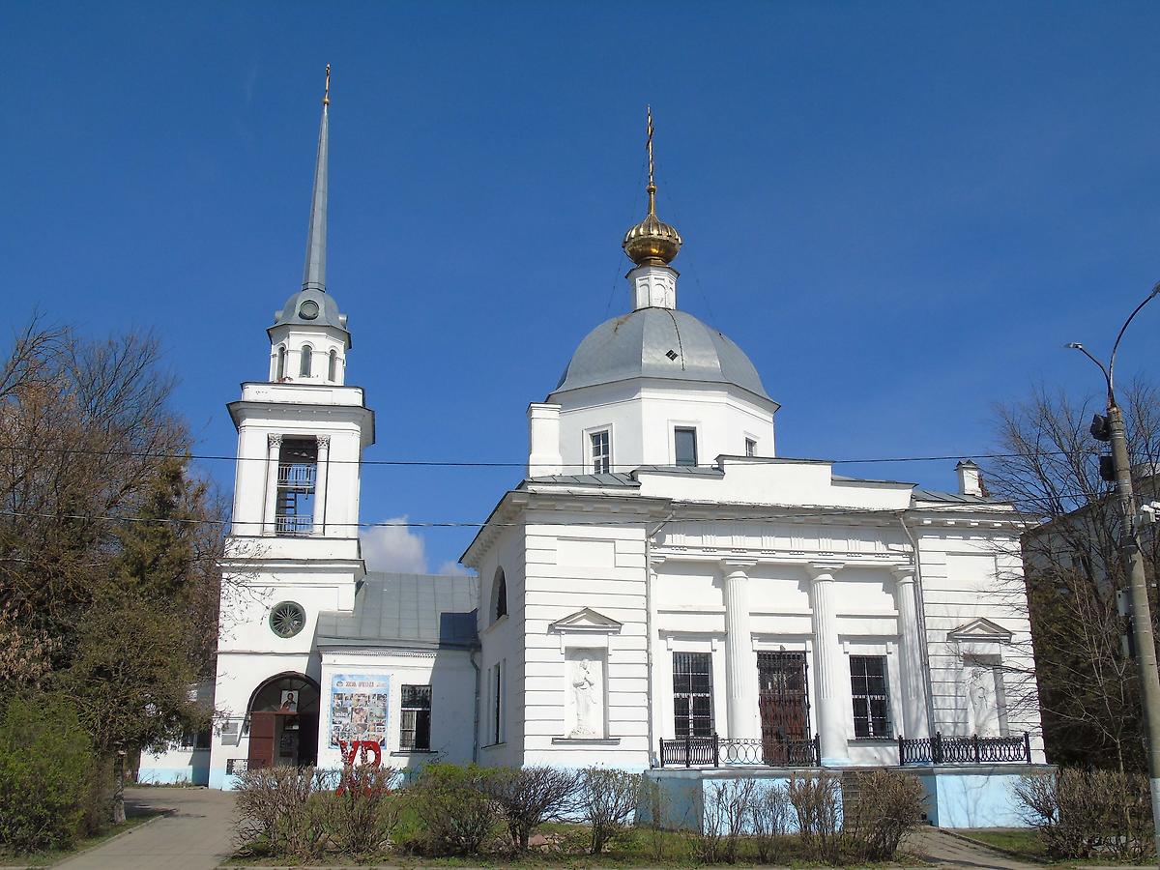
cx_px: 580
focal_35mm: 34
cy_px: 435
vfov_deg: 41.8
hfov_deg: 54.0
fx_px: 1139
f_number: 4.7
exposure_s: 1/1000
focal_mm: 6.1
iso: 80
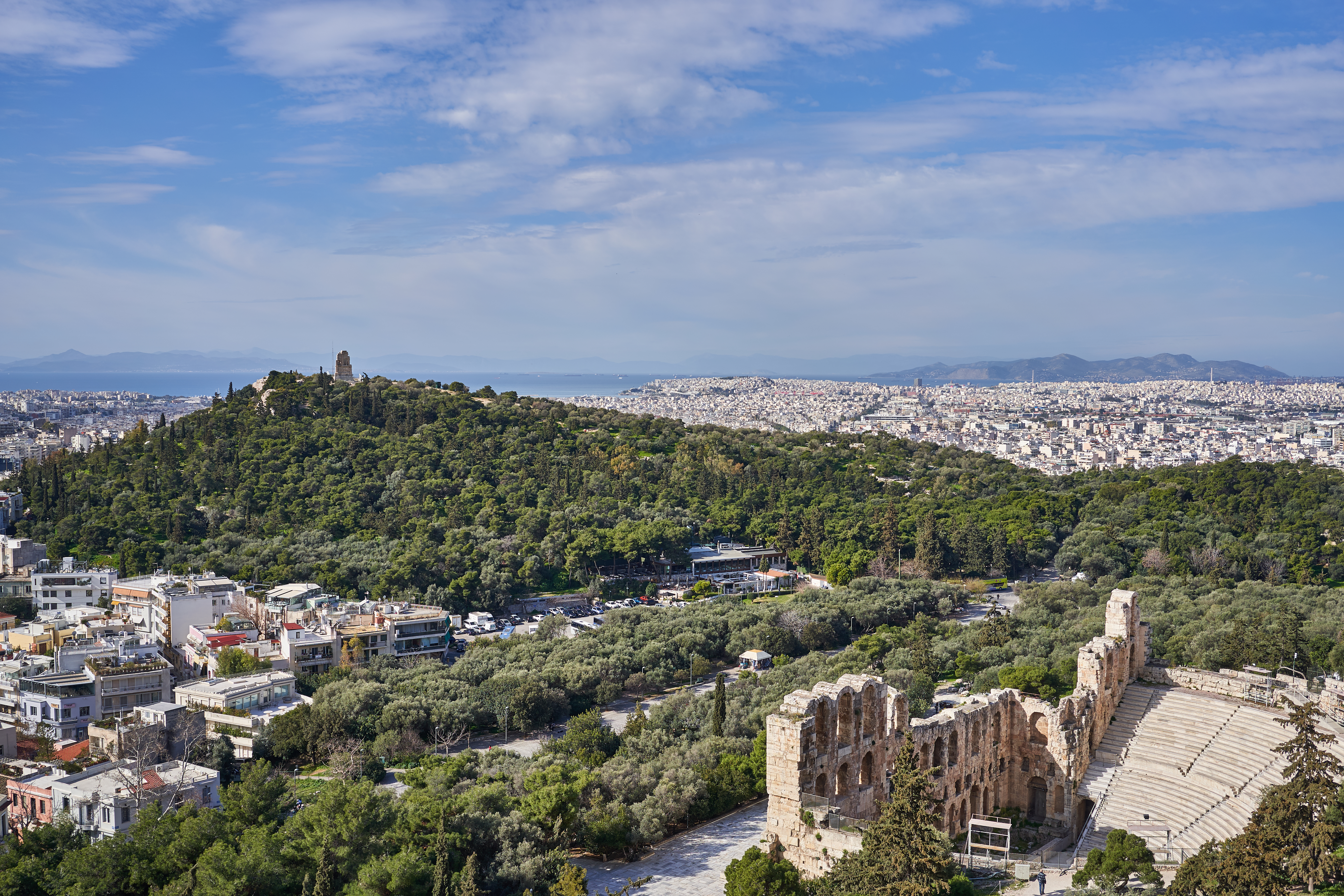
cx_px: 672
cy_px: 448
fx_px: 1307
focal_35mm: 35
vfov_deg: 37.9
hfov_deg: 54.4
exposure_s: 1/500
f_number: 5.6
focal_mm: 35
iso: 100
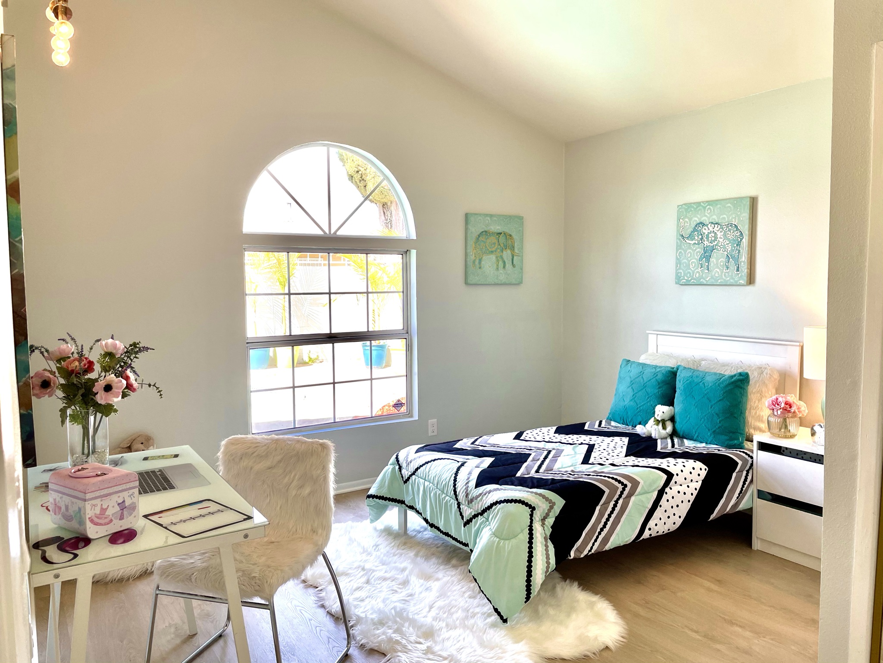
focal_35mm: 26
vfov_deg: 53.1
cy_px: 332
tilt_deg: -4.2
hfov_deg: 67.3
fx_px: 663
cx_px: 442
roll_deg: +0.2
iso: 32
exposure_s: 1/152
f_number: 1.6
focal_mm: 4.2
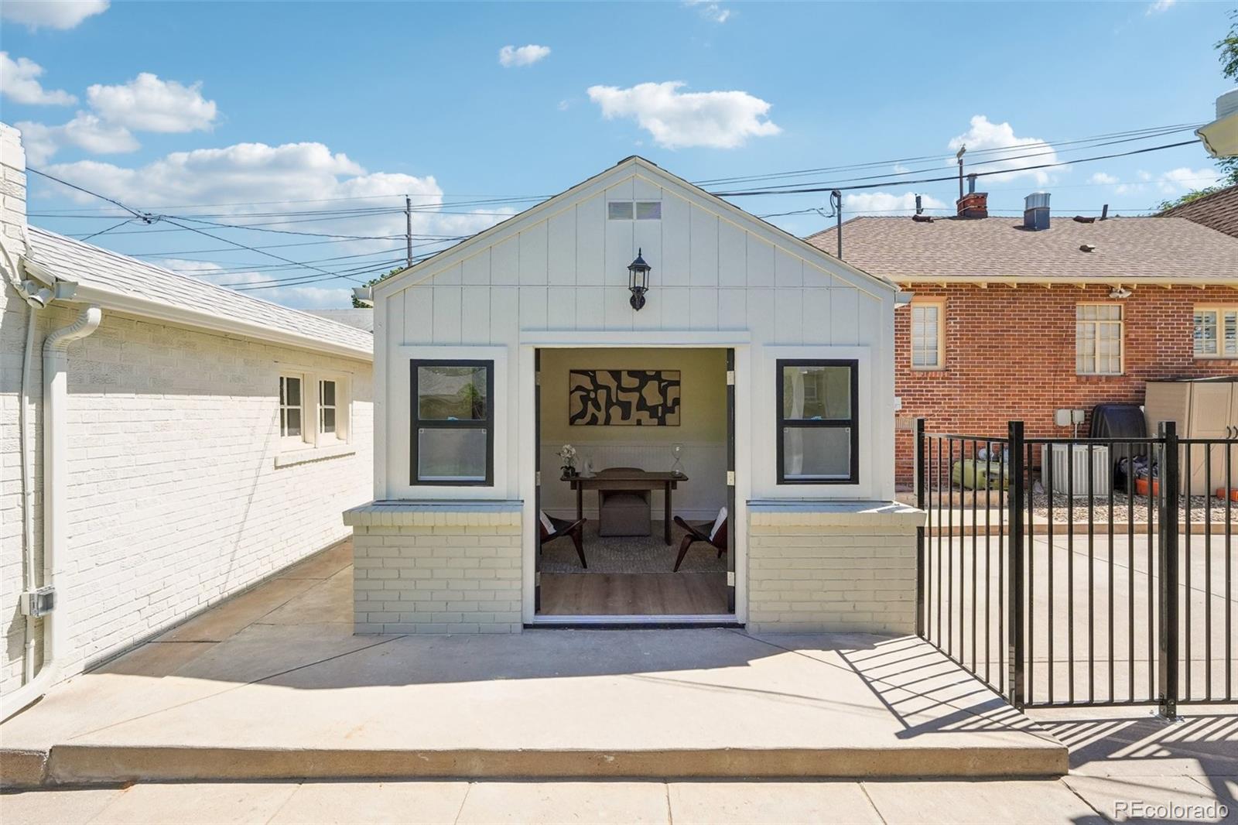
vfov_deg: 77.3
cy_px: 412
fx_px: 516
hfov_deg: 100.4
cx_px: 619
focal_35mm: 15
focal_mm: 10
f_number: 8
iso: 800
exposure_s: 1/640
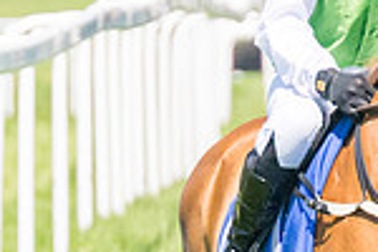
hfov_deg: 1.8
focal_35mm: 1163
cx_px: 495
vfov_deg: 1.2
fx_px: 12211
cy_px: 186
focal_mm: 140
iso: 400
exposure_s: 1/6400
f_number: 4
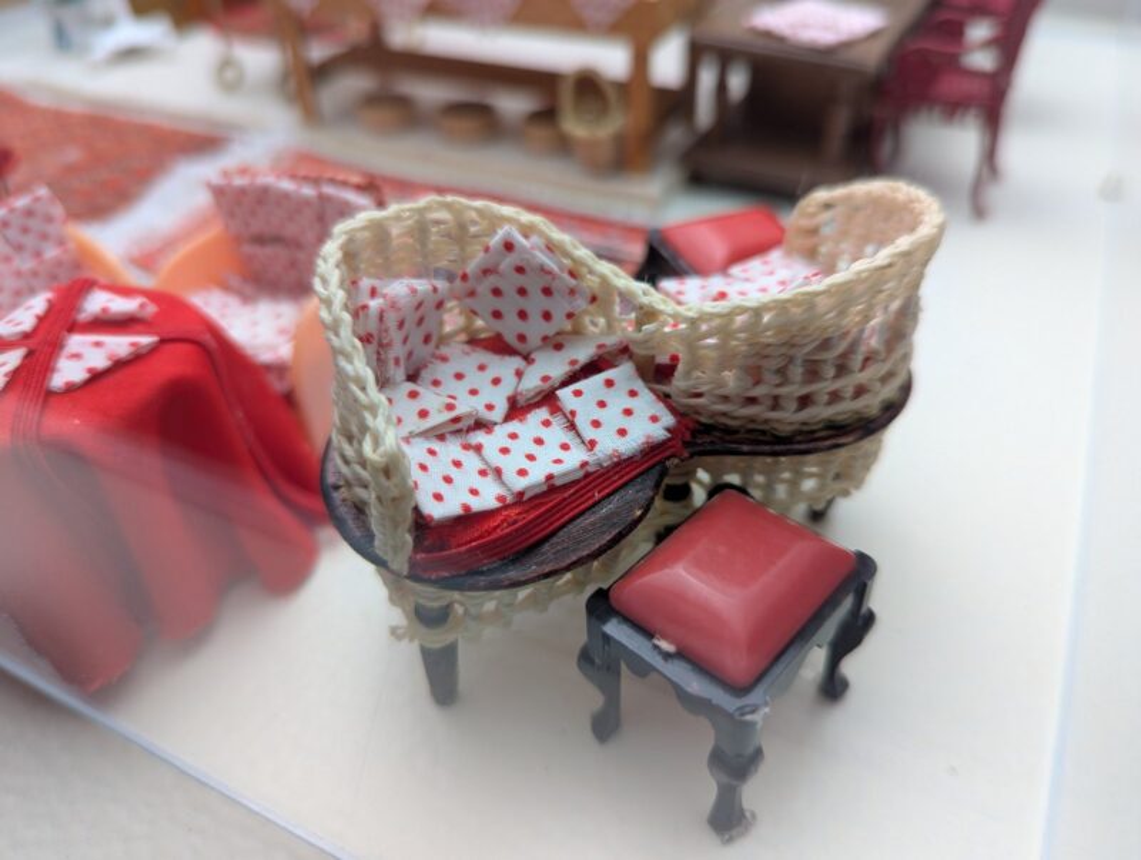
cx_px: 570
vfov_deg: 57.0
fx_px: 793
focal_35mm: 24
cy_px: 430
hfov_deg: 71.5
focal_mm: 6.81
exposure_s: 1/120
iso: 68
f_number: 1.85
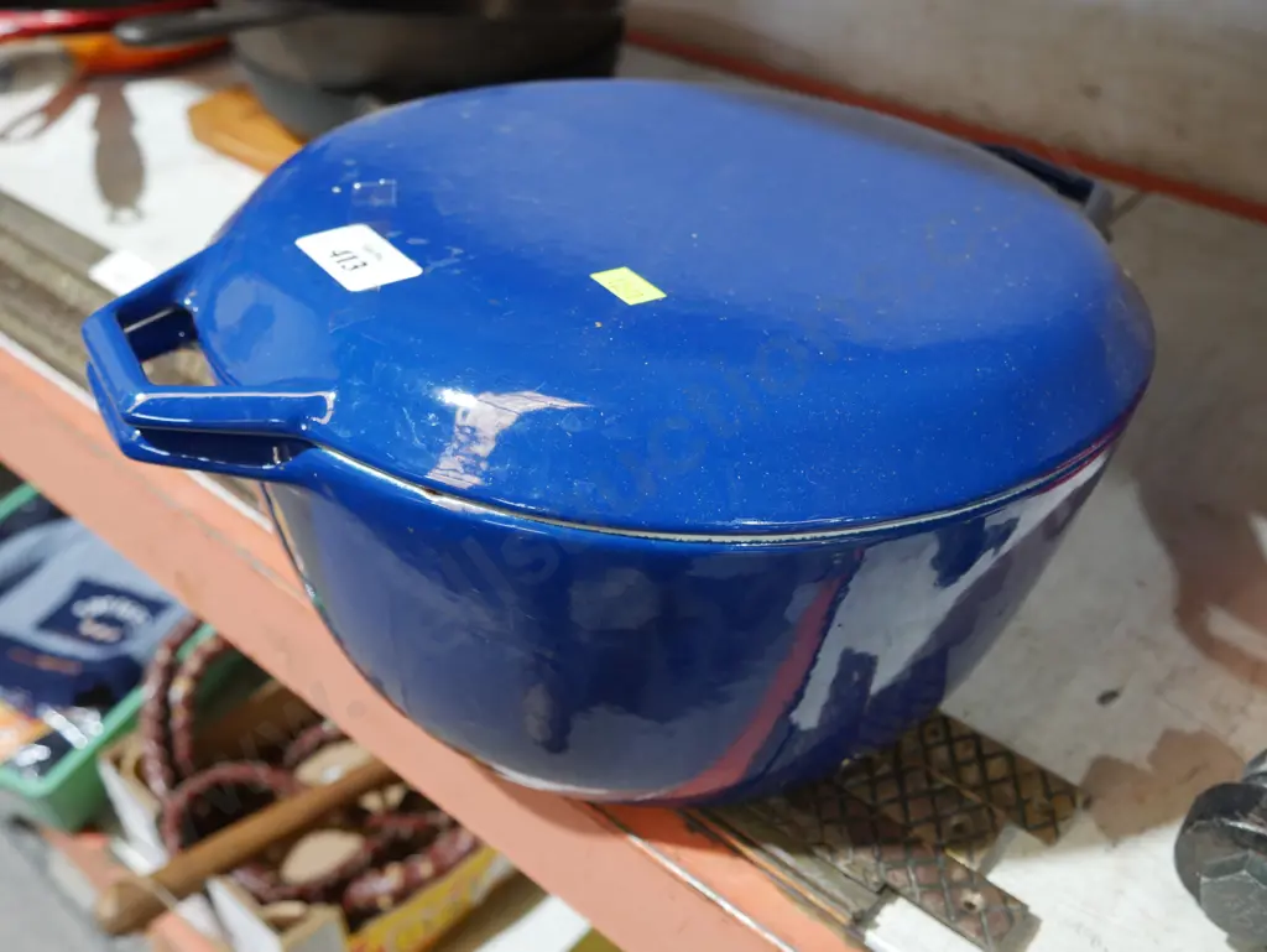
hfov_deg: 53.9
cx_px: 634
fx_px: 1245
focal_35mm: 34
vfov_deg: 41.8
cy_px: 476
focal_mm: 17
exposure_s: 1/60
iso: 1000
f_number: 4
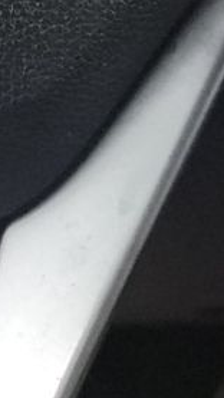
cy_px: -312
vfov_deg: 12.9
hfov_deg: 7.8
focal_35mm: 151
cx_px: -152
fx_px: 1593
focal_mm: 6.7
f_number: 1.8
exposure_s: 1/30
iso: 1503
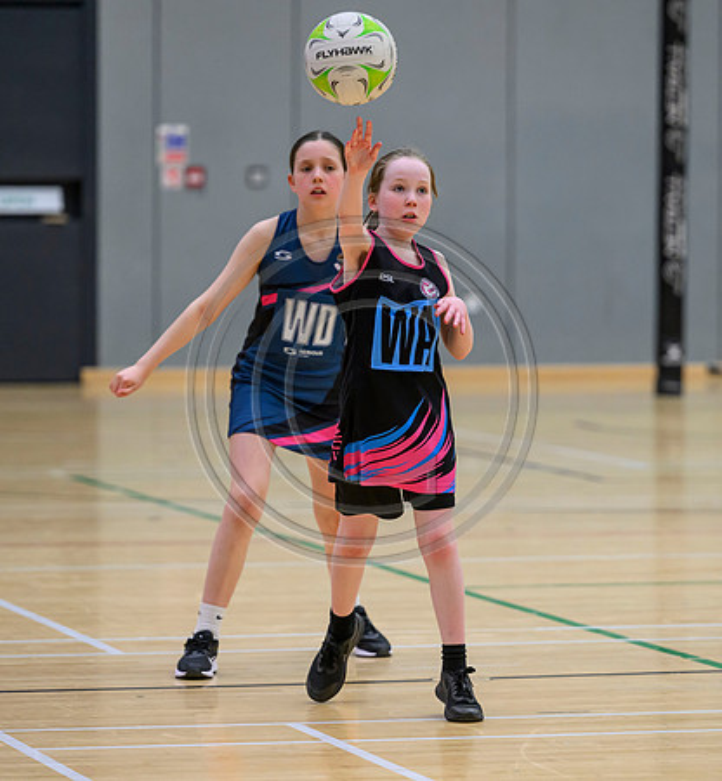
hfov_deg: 6.9
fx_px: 5980
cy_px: 405
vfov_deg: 7.5
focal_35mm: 243
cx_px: 419
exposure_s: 1/1250
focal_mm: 175
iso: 3200
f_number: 3.2
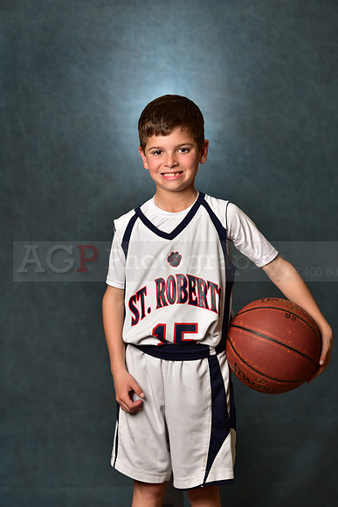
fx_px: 1478
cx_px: 169
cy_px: 254
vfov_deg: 19.5
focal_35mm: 105
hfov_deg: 13.0
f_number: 4.5
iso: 250
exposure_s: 1/160
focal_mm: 105
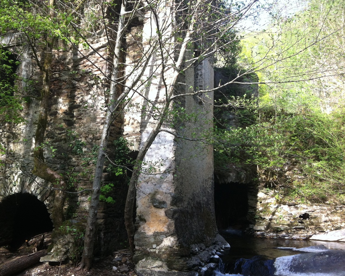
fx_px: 449
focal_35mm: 44
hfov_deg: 41.8
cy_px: 131
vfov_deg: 34.1
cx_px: 140
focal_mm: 3.85
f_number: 2.8
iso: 80
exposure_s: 1/127
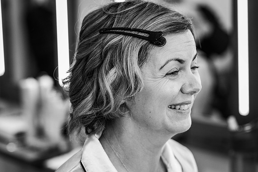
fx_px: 609
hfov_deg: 23.9
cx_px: 129
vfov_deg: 16.1
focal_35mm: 85
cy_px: 86
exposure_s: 1/200
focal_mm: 85
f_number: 3.5
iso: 1100
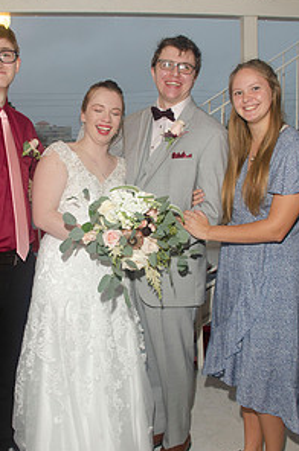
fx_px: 513
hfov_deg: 32.4
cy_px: 236
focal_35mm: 41
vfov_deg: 47.5
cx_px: 116
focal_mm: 18
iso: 400
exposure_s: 1/60
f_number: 5.6
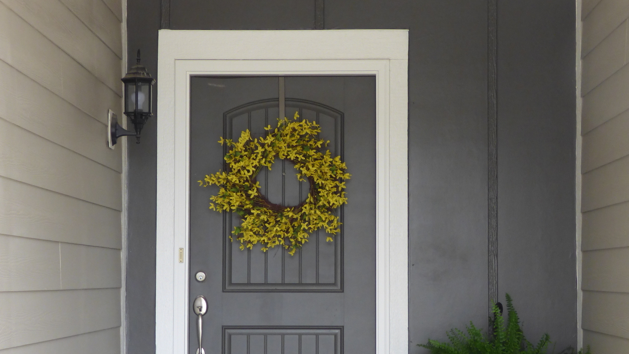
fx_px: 1601
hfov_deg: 22.2
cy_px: 214
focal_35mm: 96
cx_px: 314
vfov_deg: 12.6
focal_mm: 11.21
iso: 200
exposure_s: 1/60
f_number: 4.2
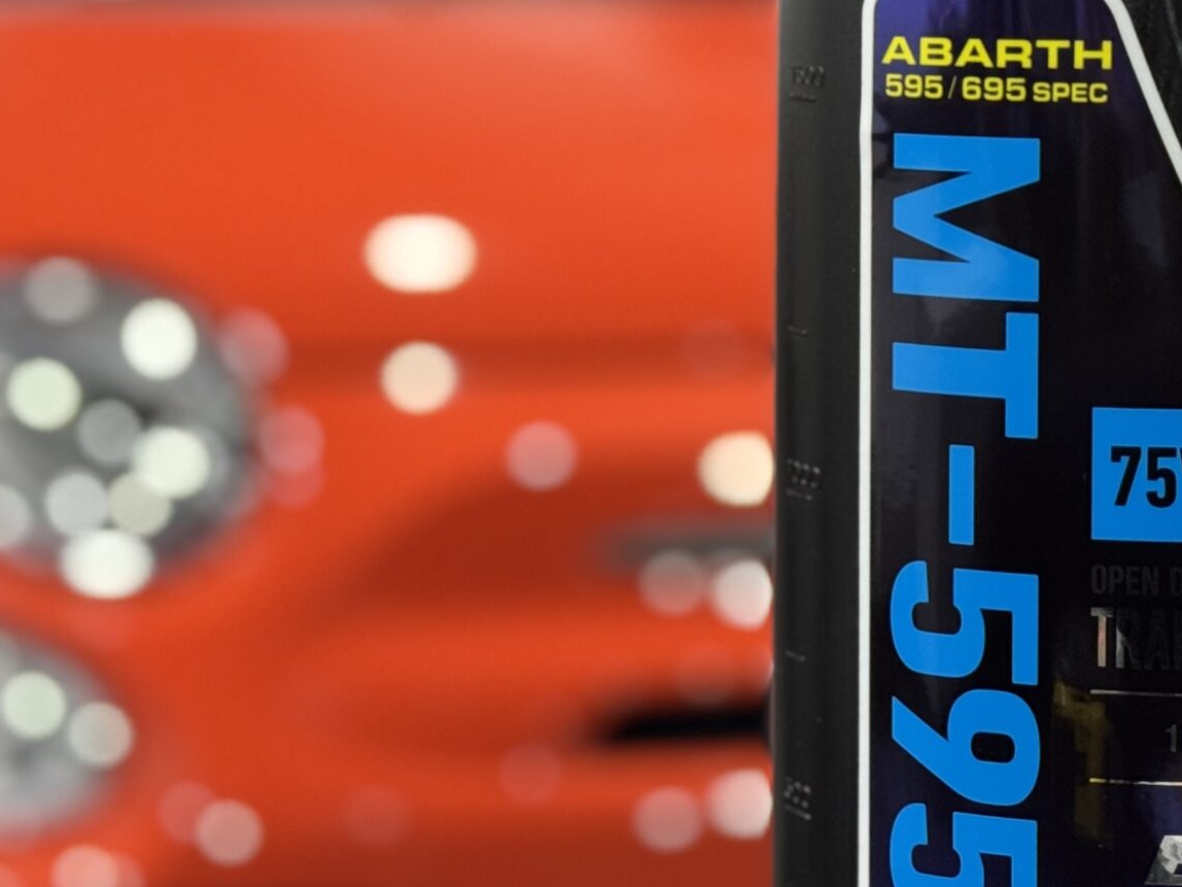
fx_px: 3654
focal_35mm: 107
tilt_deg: -3.9
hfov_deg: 18.4
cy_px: 156
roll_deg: -0.8
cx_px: 611
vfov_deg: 13.8
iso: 100
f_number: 1.78
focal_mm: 6.76
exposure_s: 1/50
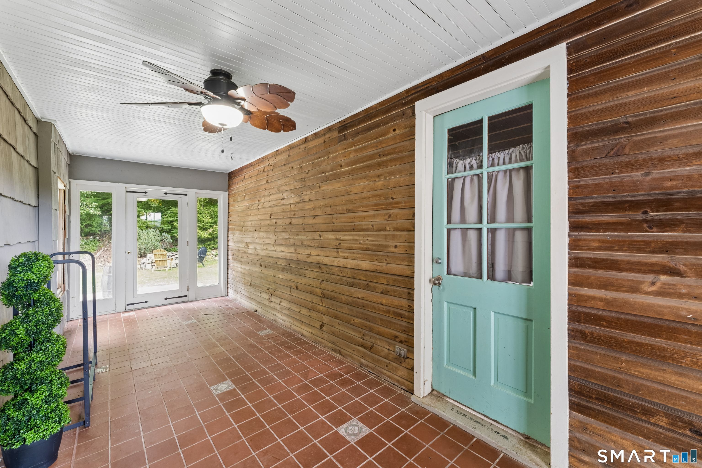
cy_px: 234
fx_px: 273
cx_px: 351
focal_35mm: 14
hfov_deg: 104.3
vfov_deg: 81.2
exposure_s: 1.3
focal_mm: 14
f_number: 13
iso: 400
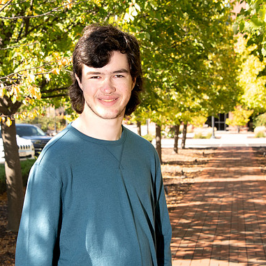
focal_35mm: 88
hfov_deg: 19.7
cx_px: 116
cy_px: 134
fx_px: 765
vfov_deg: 19.7
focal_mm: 68
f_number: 10
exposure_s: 1/160
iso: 800
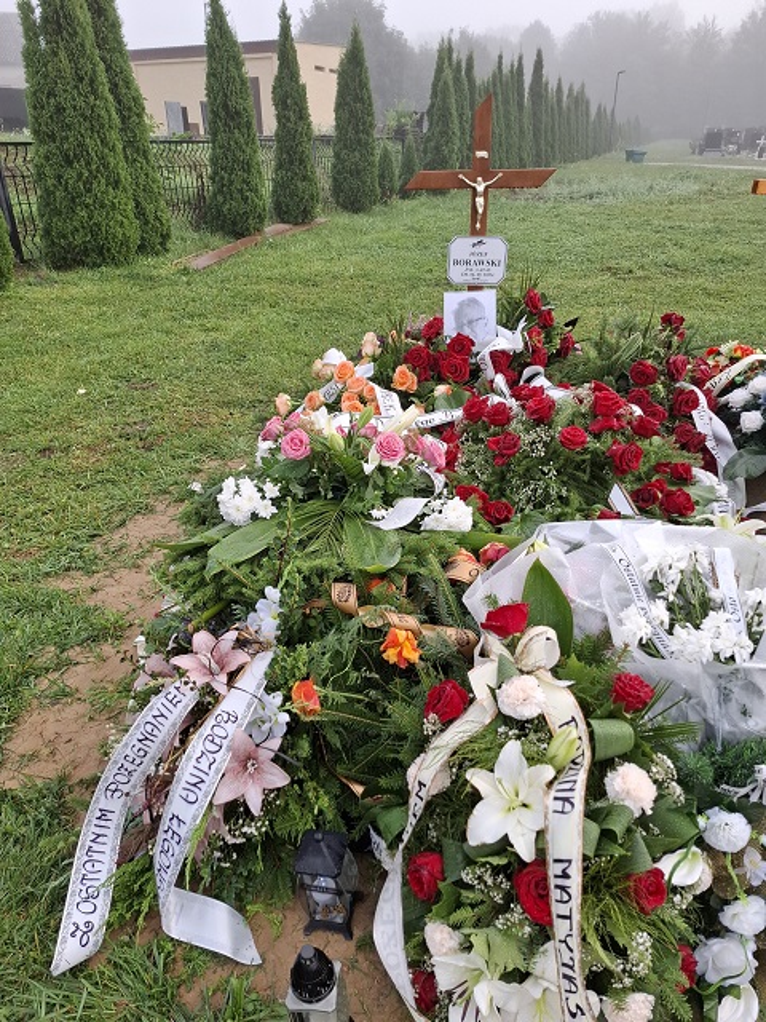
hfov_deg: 58.9
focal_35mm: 23
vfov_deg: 73.9
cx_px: 383
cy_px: 511
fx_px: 679
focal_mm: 5.54
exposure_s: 1/258
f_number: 1.8
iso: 50
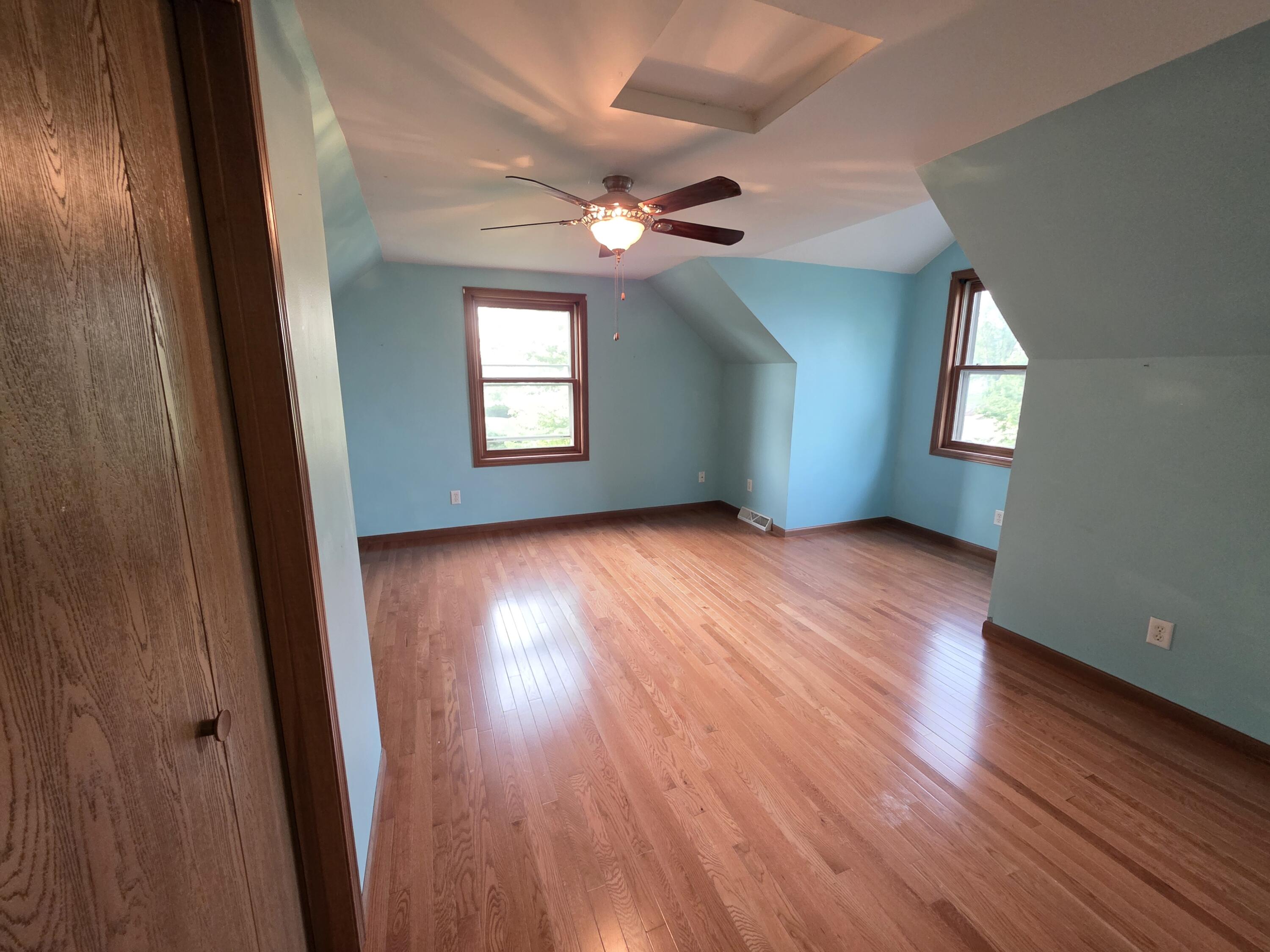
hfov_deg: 106.2
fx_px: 477
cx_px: 635
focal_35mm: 13
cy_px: 476
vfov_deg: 89.9
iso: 640
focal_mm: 2.2
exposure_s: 1/60
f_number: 1.9
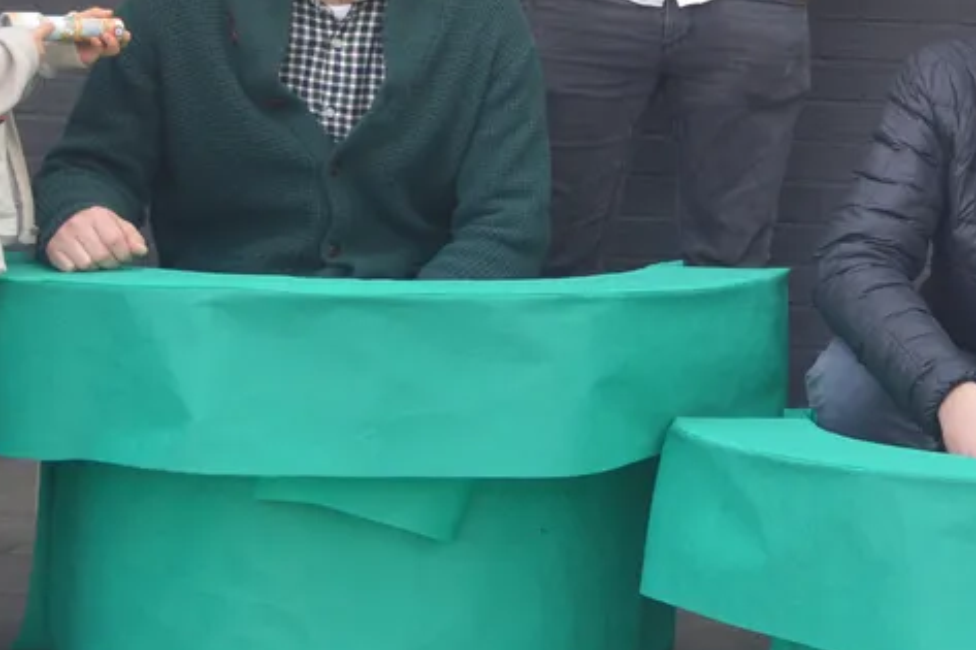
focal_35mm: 108
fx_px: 2927
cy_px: -54
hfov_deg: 18.4
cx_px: 986
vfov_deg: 12.5
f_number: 4.5
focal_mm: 24
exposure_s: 1/80
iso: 400
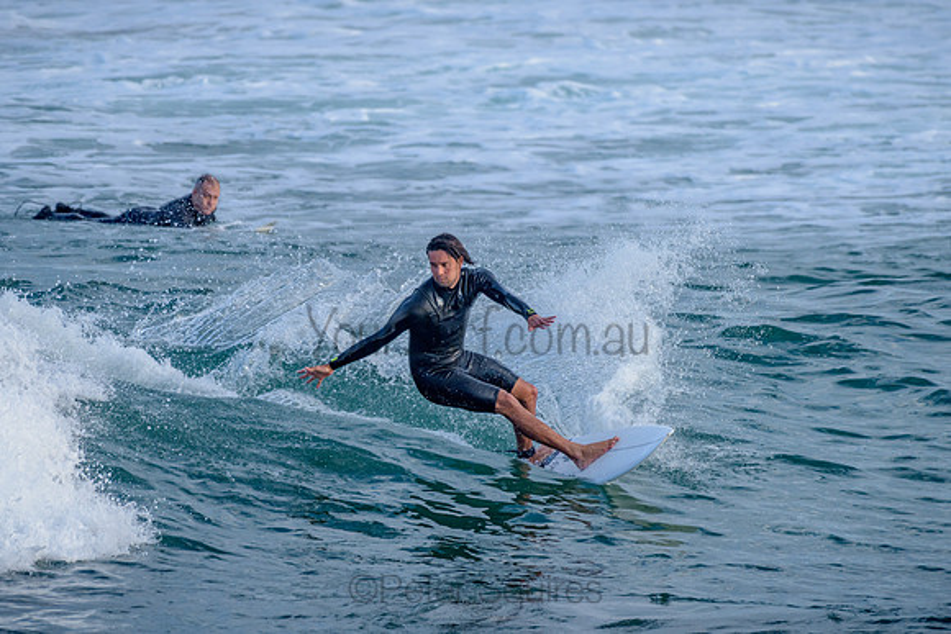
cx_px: 476
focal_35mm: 612
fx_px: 16171
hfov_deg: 3.4
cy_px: 317
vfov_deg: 2.2
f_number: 5.6
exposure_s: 1/1250
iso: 450
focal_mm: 500
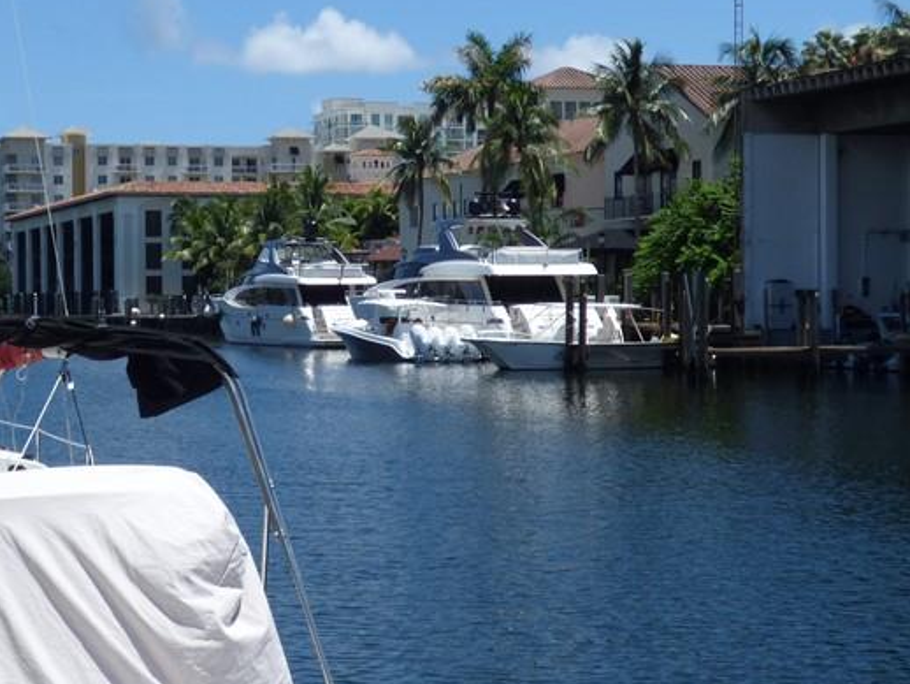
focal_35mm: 81
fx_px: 2130
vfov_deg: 18.2
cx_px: 267
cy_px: 375
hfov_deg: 23.9
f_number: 3.6
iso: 100
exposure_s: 1/1300
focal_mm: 7.37
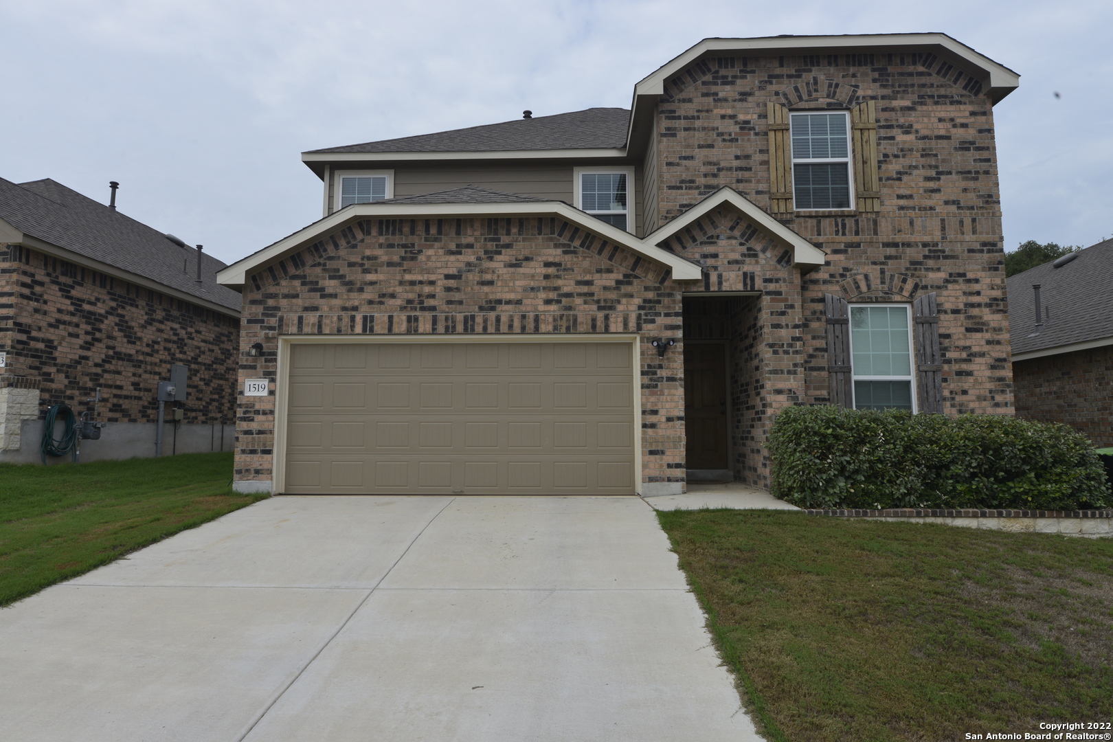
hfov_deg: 81.2
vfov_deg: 59.5
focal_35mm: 21
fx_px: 649
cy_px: 371
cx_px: 556
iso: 500
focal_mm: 21
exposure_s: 1/640
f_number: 11
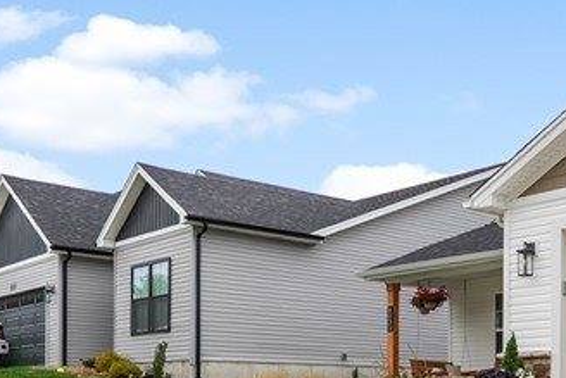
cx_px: 415
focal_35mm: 53
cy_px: 400
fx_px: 834
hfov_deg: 36.7
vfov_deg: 24.1
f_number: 11
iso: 400
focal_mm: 16
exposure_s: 1/500
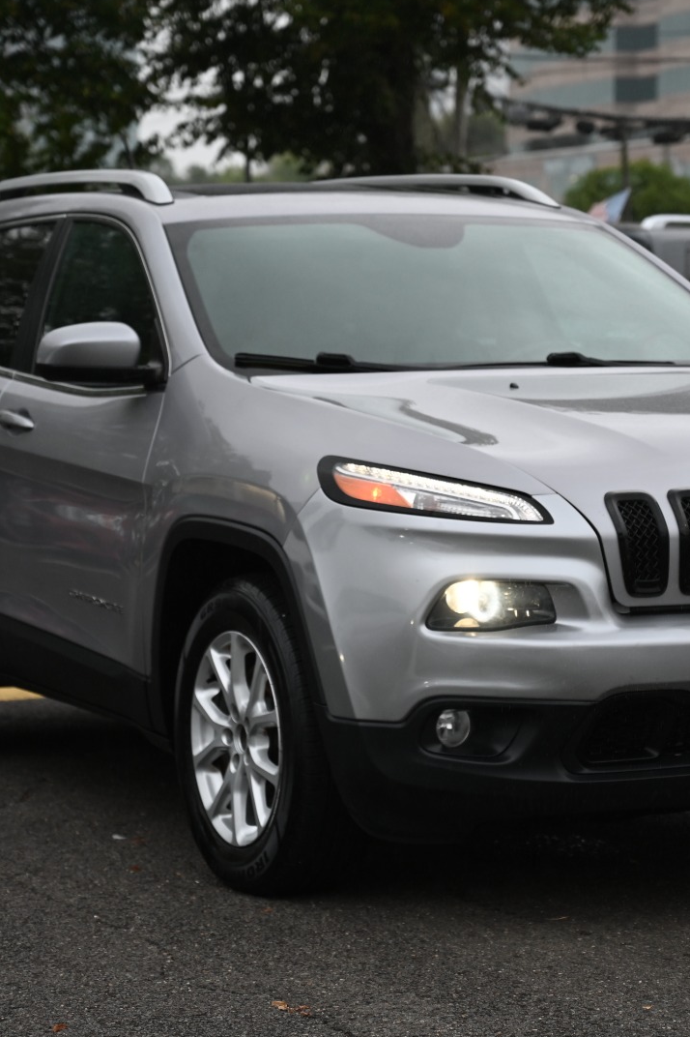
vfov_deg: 19.3
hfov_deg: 12.9
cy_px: 518
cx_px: 382
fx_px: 3049
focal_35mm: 106
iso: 400
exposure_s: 1/200
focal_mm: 70
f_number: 4
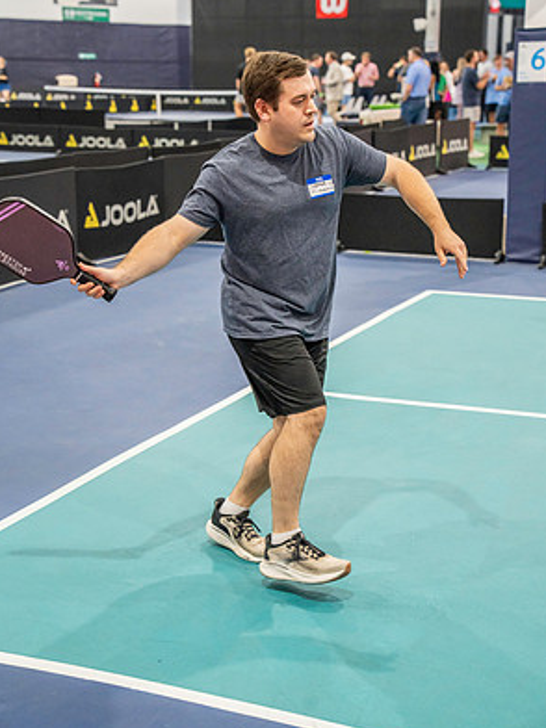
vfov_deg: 30.2
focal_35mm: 64
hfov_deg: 22.9
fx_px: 1346
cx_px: 273
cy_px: 325
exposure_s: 1/400
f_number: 4
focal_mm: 58
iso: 5000
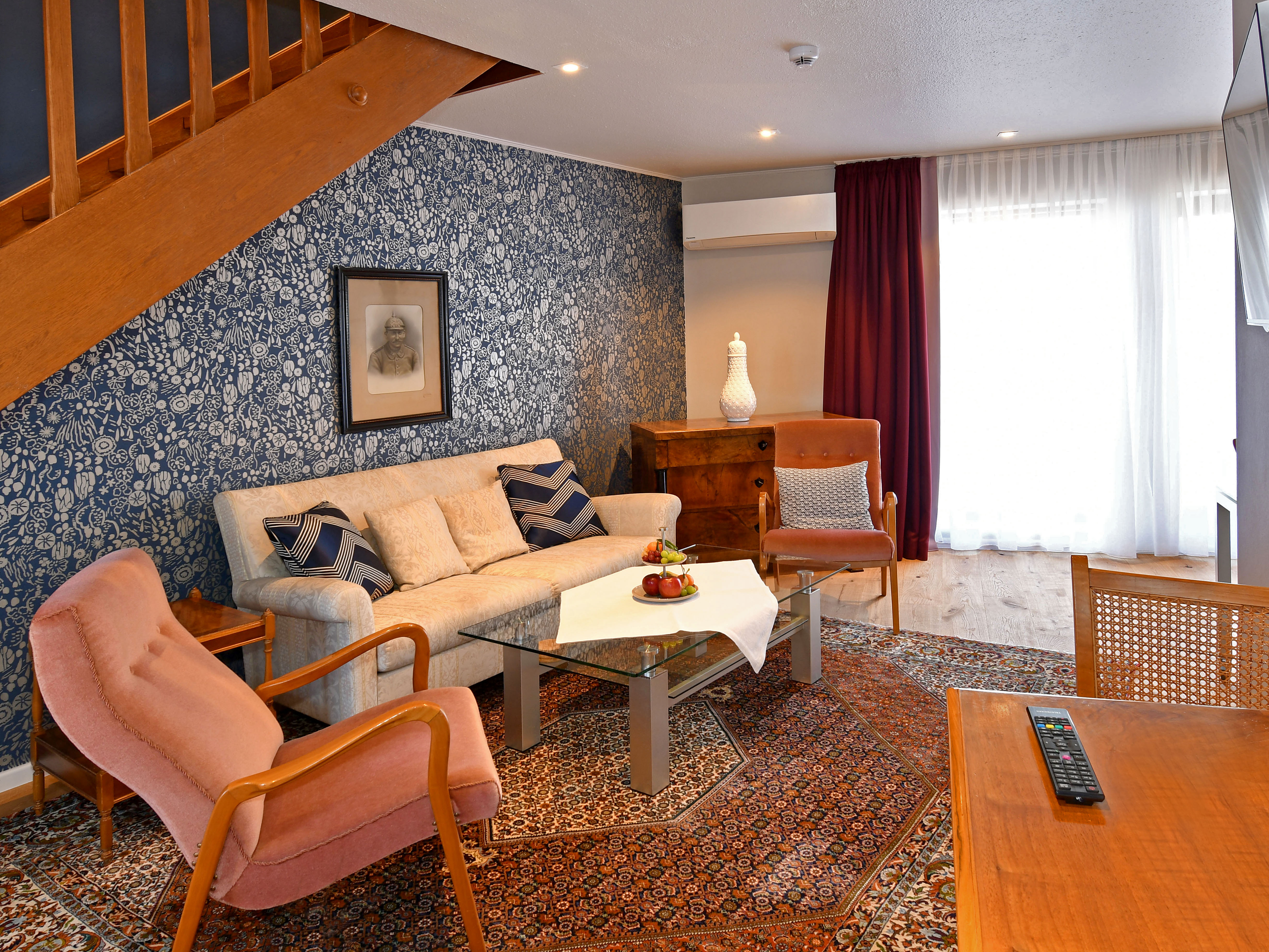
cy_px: 478
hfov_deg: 73.9
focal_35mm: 23
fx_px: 843
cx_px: 668
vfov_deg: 58.9
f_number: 11
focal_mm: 14
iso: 100
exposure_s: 1/1.3
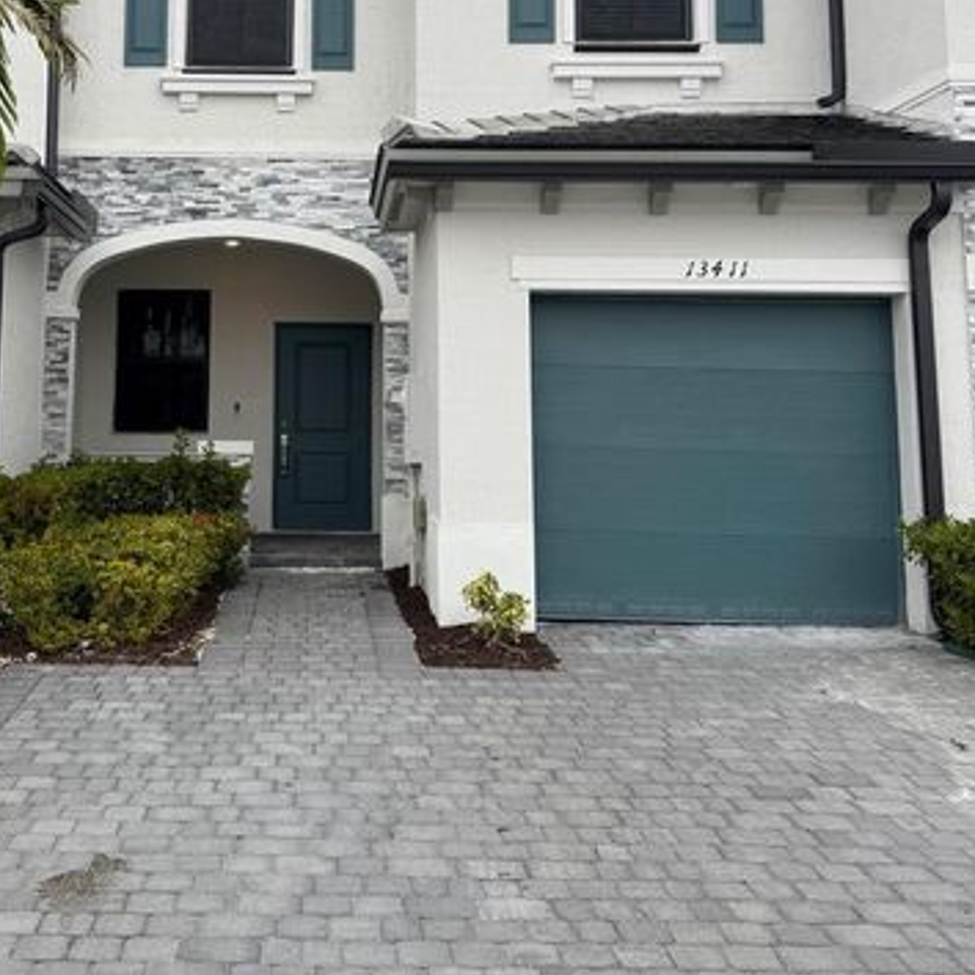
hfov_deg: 41.2
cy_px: 252
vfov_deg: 40.7
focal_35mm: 40
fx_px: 1275
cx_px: 308
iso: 80
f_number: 1.78
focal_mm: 6.76
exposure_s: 1/822
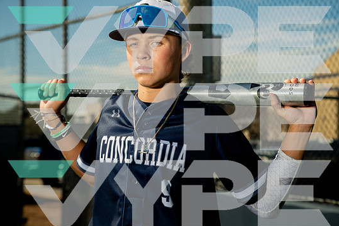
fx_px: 706
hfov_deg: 27.0
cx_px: 171
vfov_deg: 18.2
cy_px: 117
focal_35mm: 75
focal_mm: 69
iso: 100
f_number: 4.5
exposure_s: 1/250
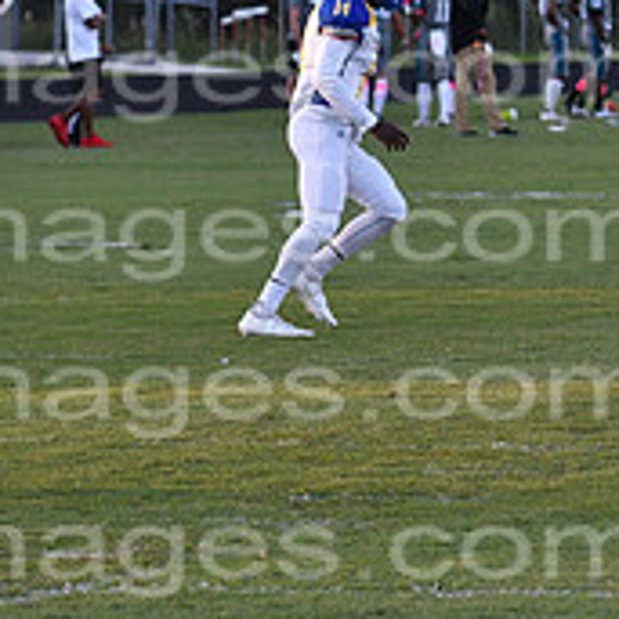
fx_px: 6130
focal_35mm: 303
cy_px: -2
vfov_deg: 5.8
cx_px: -170
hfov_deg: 5.7
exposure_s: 1/1000
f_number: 4
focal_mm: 70
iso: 640
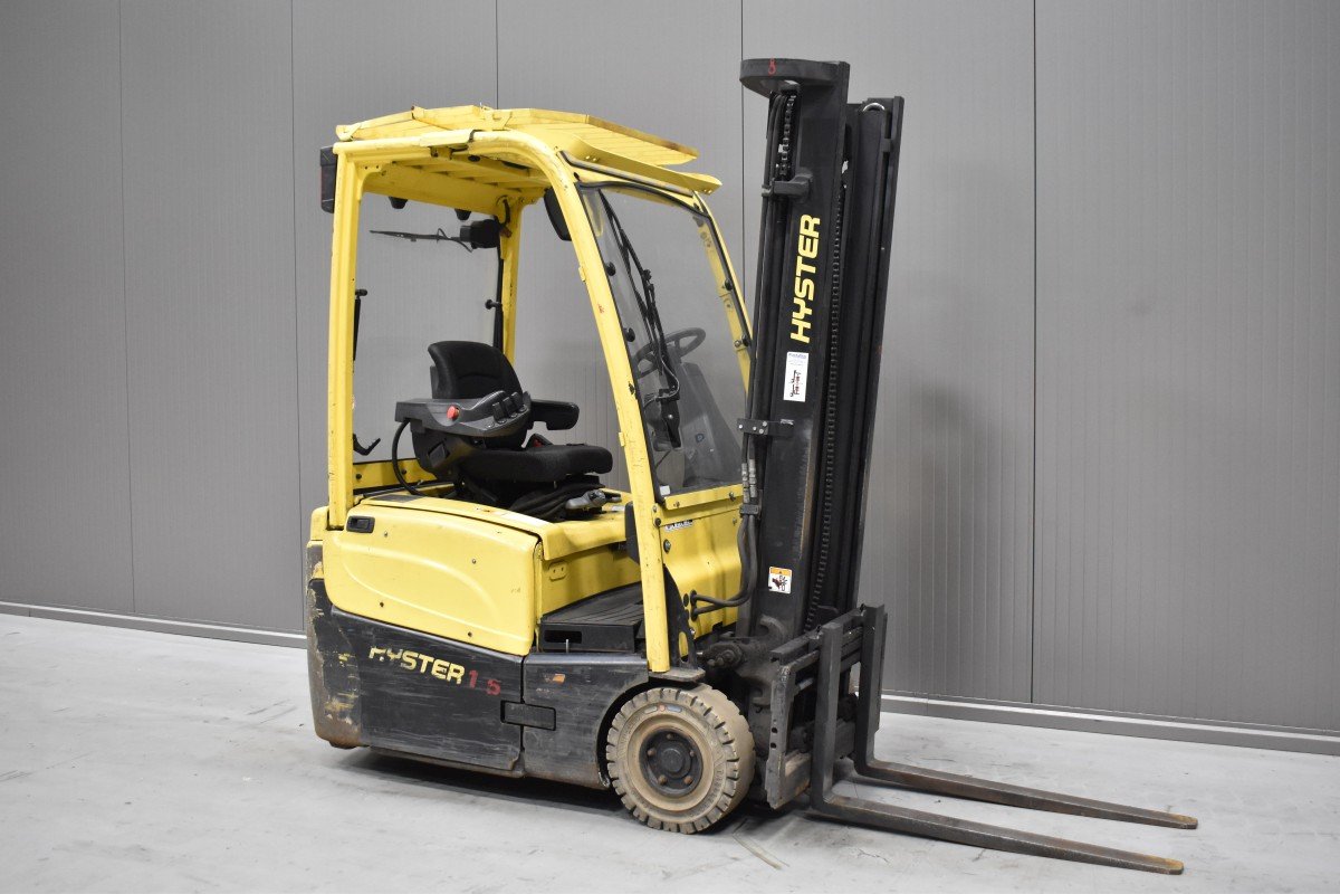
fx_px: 1340
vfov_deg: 36.9
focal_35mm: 36
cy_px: 447
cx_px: 670
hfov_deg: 53.1
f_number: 4
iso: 1600
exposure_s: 1/60
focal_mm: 24
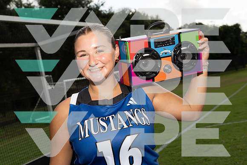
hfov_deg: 39.6
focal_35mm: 50
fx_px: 343
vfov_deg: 27.0
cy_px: 82
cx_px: 124
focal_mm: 50
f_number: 8
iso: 125
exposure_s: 1/250
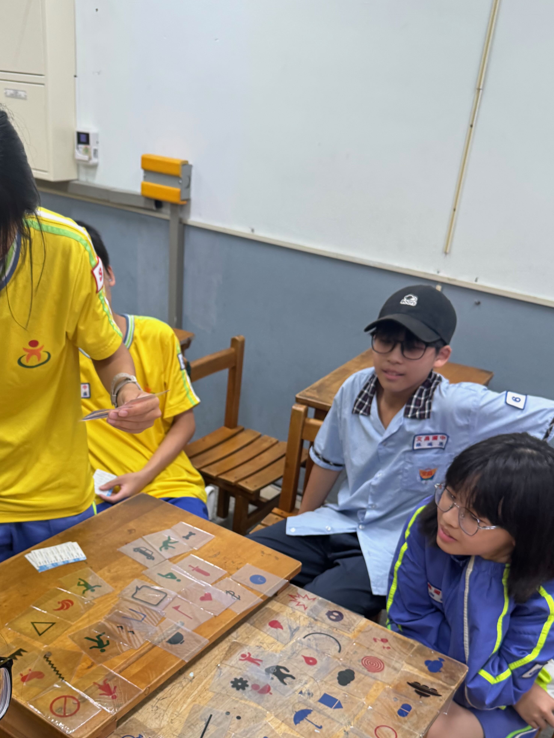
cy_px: 529
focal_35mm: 35
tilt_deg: -27.5
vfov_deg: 51.0
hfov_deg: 40.4
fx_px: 747
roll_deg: -4.1
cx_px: 201
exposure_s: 1/105
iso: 200
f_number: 1.78
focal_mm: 6.76
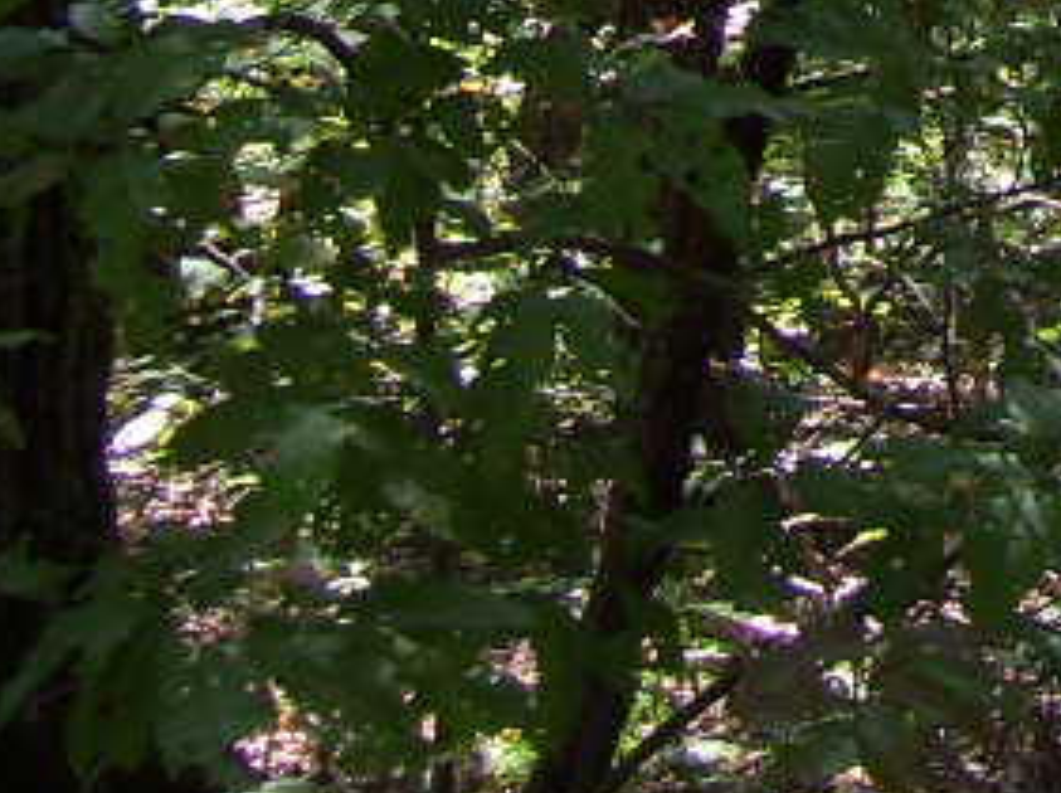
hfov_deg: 12.2
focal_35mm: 154
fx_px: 4714
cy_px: -570
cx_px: 1578
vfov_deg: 9.2
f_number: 2.7
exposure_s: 1/125
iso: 80
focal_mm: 6
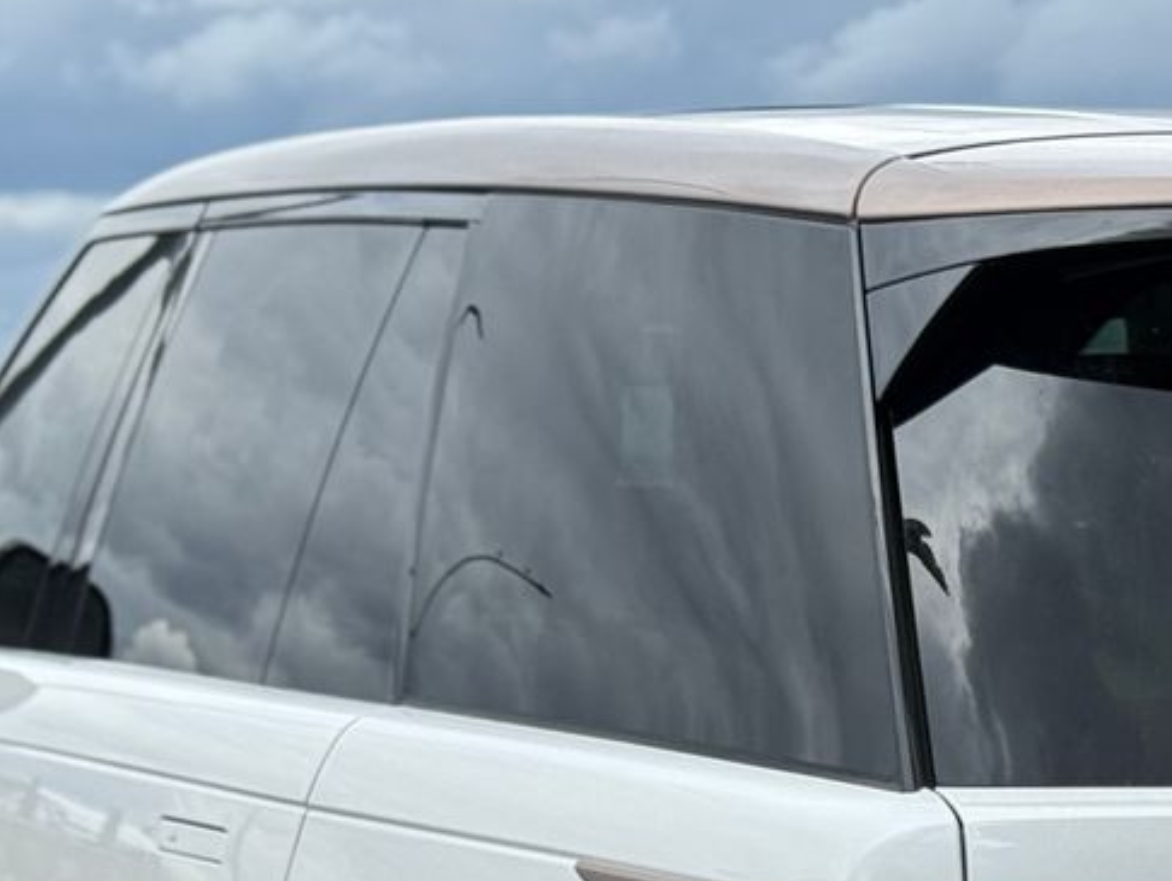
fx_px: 5352
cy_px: 1197
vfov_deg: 9.2
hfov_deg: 12.4
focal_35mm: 158
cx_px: 1117
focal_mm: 6.76
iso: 64
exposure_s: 1/3534
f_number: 1.78
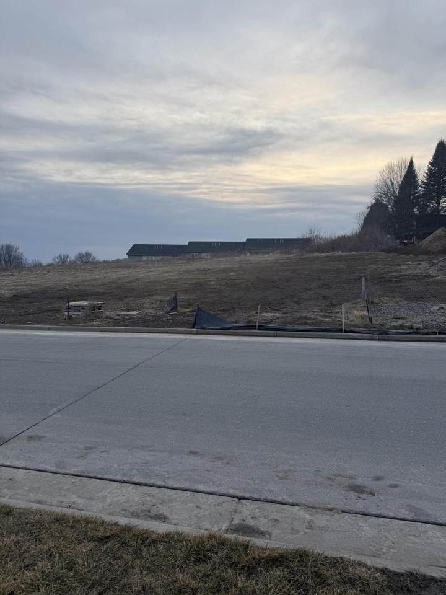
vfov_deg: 71.6
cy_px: 298
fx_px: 412
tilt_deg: -3.2
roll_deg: -0.4
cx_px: 223
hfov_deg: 56.8
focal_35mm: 24
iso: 64
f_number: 1.78
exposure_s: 1/234
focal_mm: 6.76
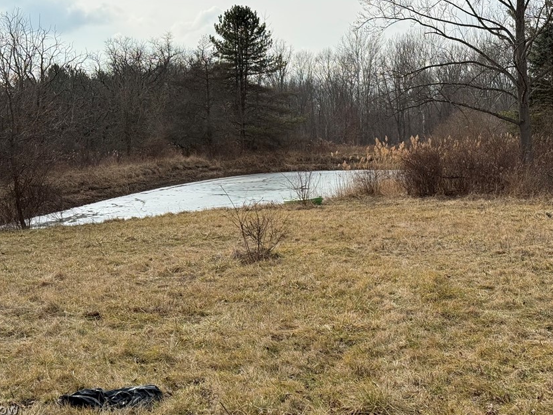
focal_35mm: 59
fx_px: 943
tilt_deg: -2.2
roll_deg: +1.5
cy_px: 165
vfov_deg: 24.8
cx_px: 289
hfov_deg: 32.7
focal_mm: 6.76
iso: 80
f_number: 1.78
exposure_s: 1/5208
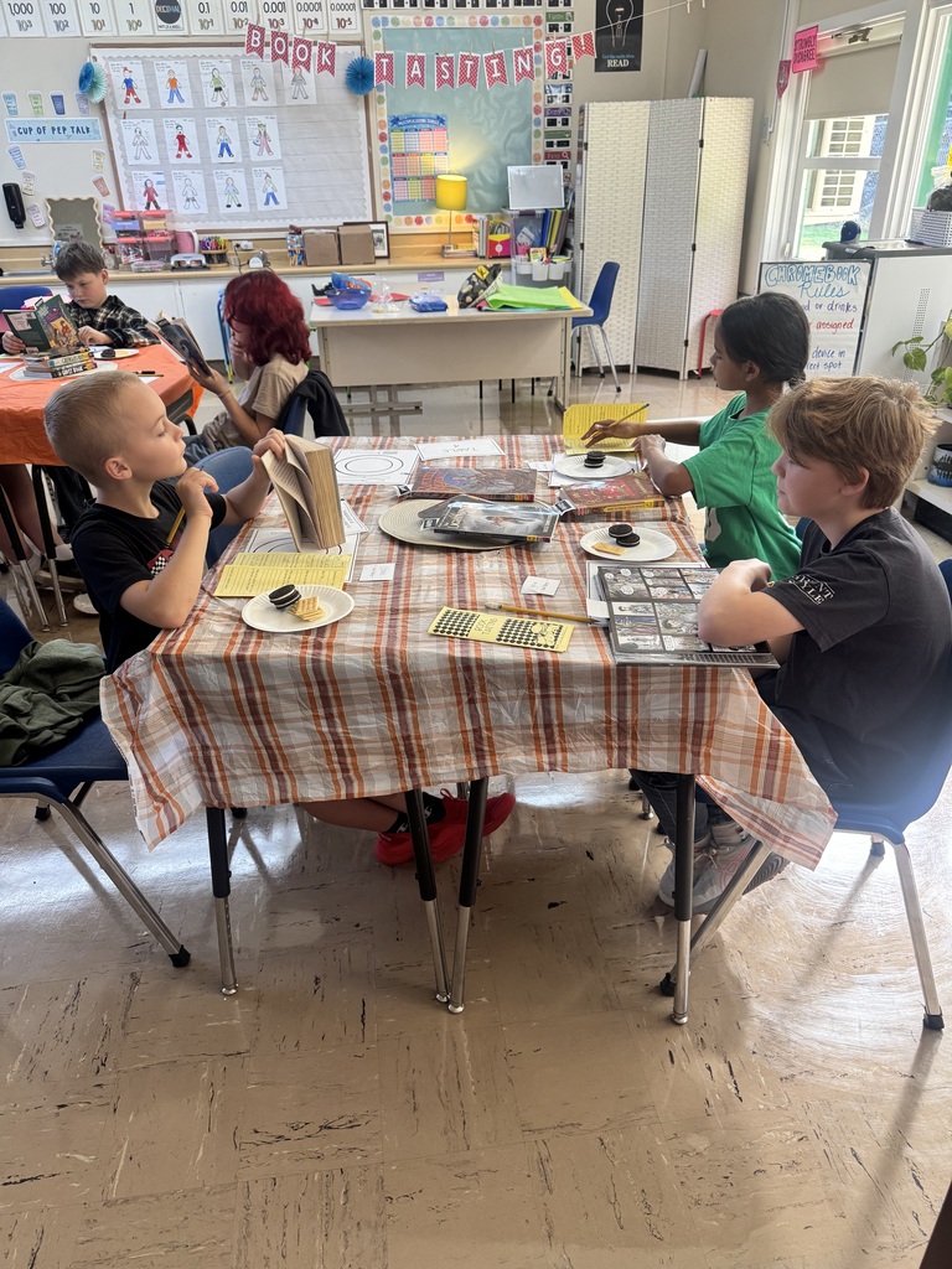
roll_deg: +1.1
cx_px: 476
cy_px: 634
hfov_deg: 56.8
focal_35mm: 24
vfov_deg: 71.6
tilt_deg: -28.9
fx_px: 880
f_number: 1.78
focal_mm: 6.76
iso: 200
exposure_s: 1/120
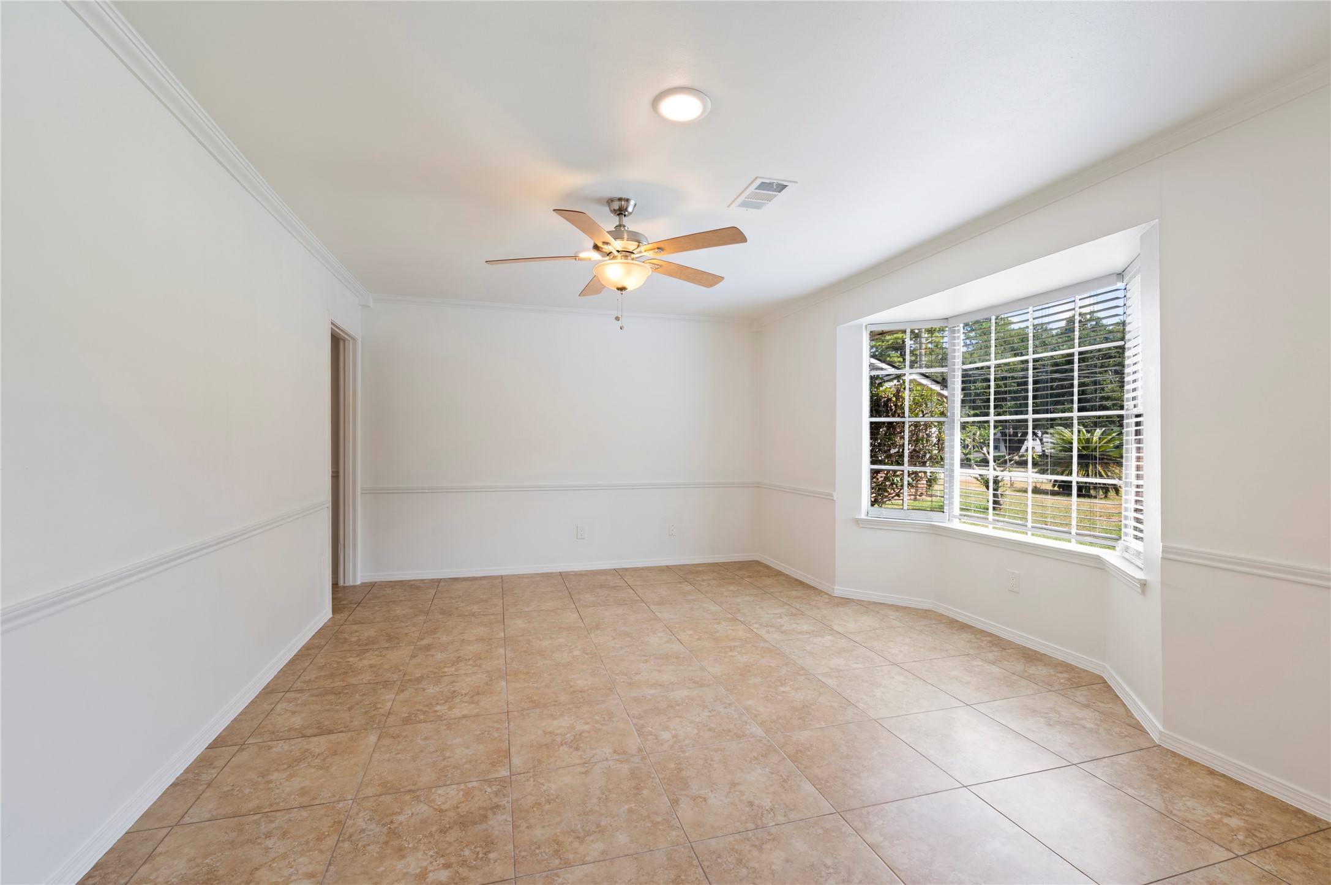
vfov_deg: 77.2
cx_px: 666
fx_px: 554
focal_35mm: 15
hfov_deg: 100.4
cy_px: 442
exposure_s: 1/8
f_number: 6.3
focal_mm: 15
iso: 125
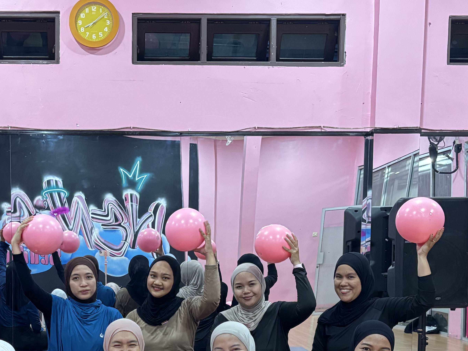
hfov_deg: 34.2
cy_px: 313
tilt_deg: -4.8
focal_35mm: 55
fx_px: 744
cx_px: 114
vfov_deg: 25.8
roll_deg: +0.0
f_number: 1.6
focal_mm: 5.96
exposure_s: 1/33
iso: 400
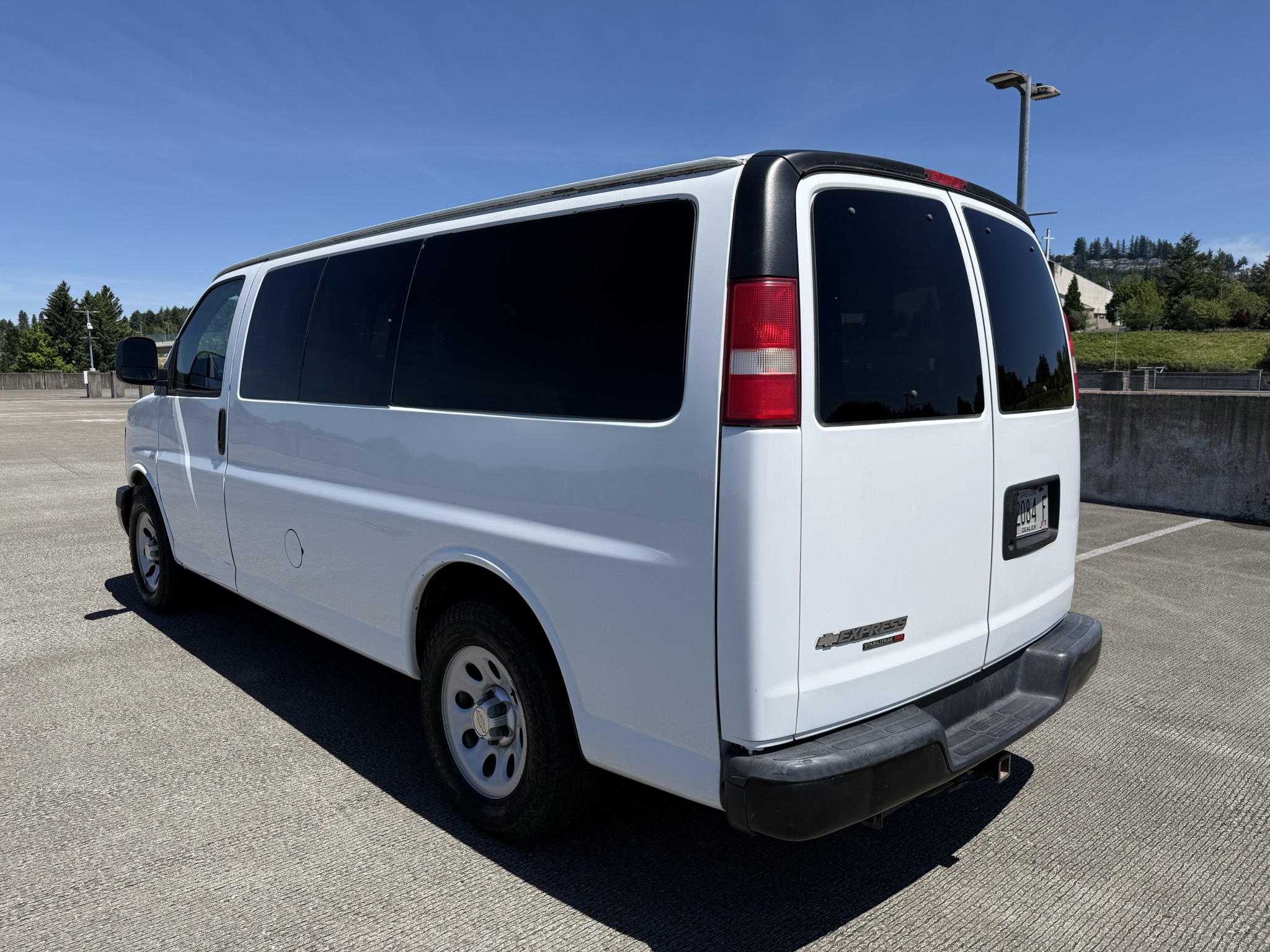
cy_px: 476
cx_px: 635
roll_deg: -0.3
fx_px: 881
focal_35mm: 24
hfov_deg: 71.6
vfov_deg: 56.8
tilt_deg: -6.0
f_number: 1.78
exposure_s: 1/5714
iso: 80
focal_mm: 6.76
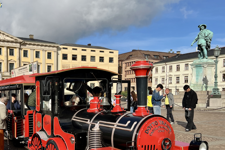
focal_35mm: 40
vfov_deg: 33.1
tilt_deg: -1.4
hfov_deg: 46.9
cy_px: 102
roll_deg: +0.3
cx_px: 60
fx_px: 250
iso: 50
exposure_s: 1/5076
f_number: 1.5
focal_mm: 5.7
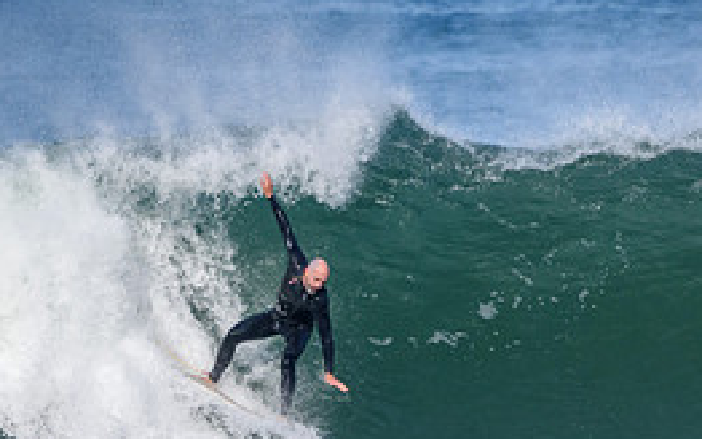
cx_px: 431
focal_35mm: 1288
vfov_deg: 1.0
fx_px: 24652
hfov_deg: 1.6
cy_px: 494
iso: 400
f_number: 5.6
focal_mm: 380
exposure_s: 1/2000
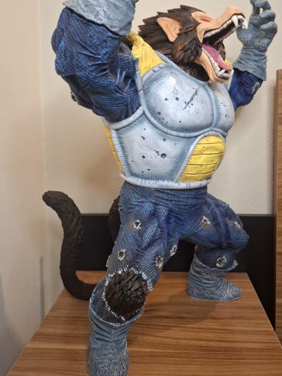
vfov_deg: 59.6
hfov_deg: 46.7
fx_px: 326
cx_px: 158
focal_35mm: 30
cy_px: 155
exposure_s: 1/33
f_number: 1.8
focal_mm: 5.54
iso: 250
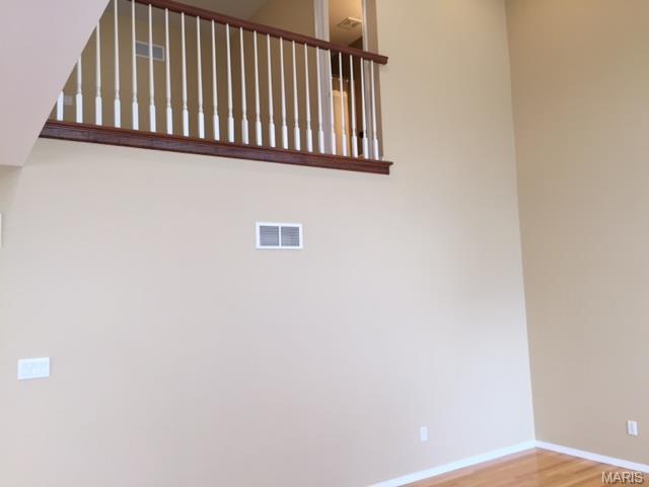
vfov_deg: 48.2
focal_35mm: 29
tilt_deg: +4.8
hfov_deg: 61.7
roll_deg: +2.2
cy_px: 244
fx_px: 544
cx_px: 324
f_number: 2.2
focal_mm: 4.15
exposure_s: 1/30
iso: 40
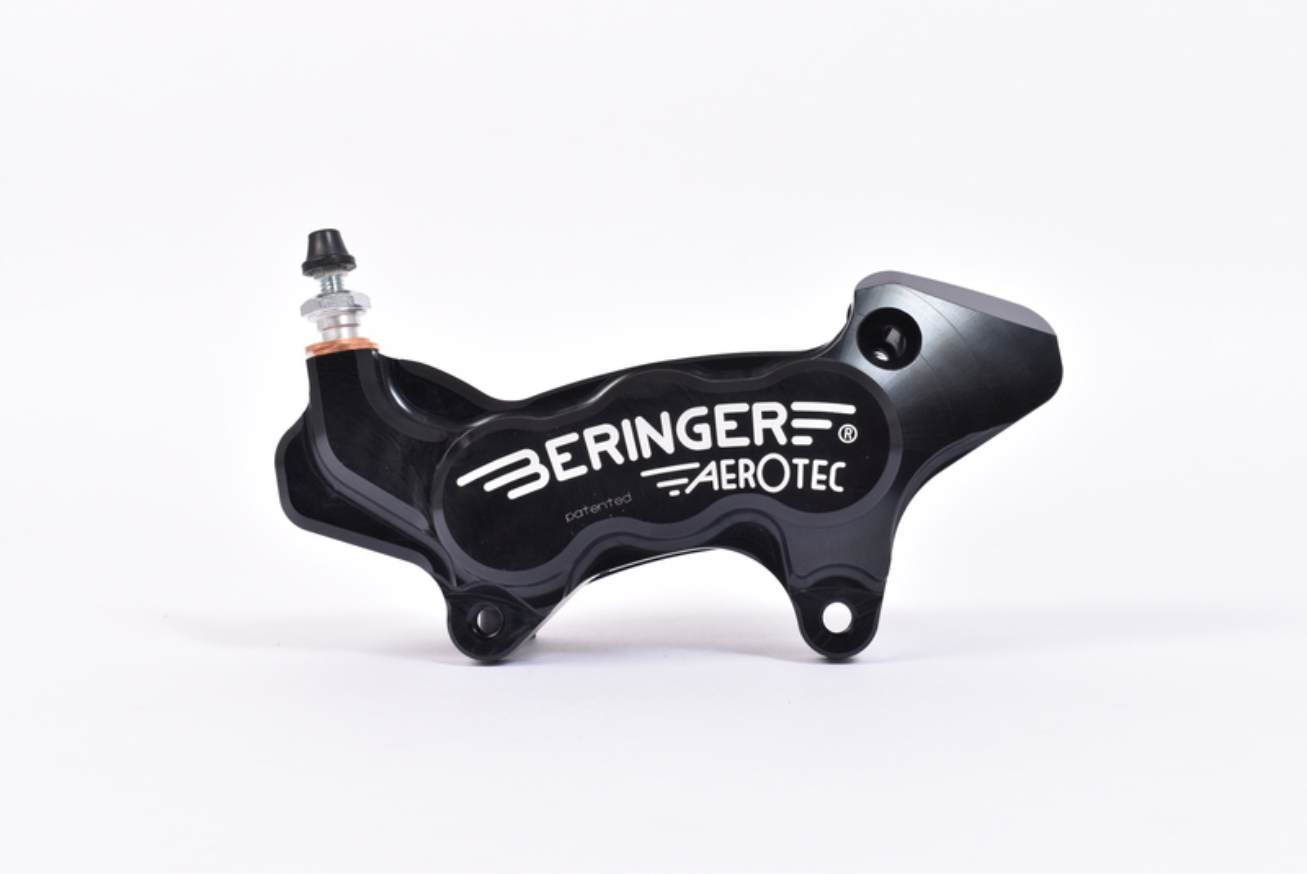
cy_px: 437
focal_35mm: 52
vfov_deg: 25.8
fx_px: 1908
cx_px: 654
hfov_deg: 37.8
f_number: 10
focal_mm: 35
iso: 100
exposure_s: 1/80
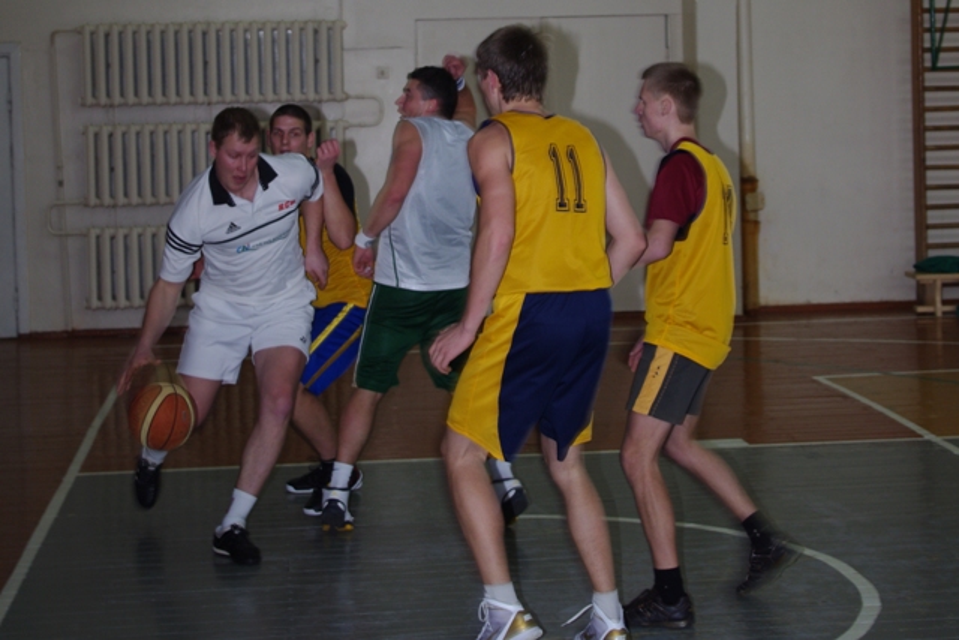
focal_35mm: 49
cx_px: 480
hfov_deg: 40.3
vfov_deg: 27.5
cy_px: 320
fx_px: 1306
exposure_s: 1/50
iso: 200
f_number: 4.5
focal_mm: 32.5
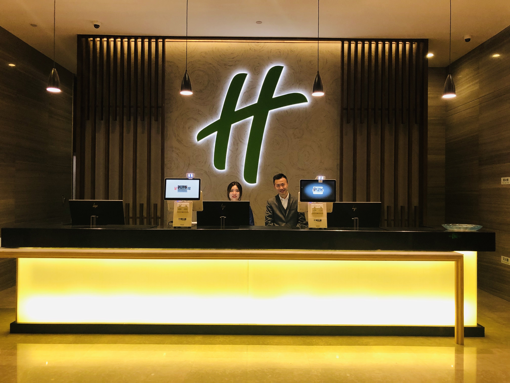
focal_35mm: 28
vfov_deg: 49.7
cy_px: 192
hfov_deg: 63.4
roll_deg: +0.4
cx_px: 255
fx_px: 413
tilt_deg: +0.9
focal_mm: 4
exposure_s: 1/17
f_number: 1.8
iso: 50
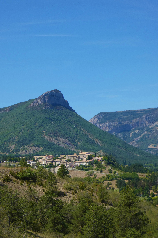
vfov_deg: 22.4
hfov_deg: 15.0
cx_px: 70
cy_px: 118
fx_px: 599
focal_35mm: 91
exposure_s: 1/400
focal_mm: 15.6
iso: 80
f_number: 5.6
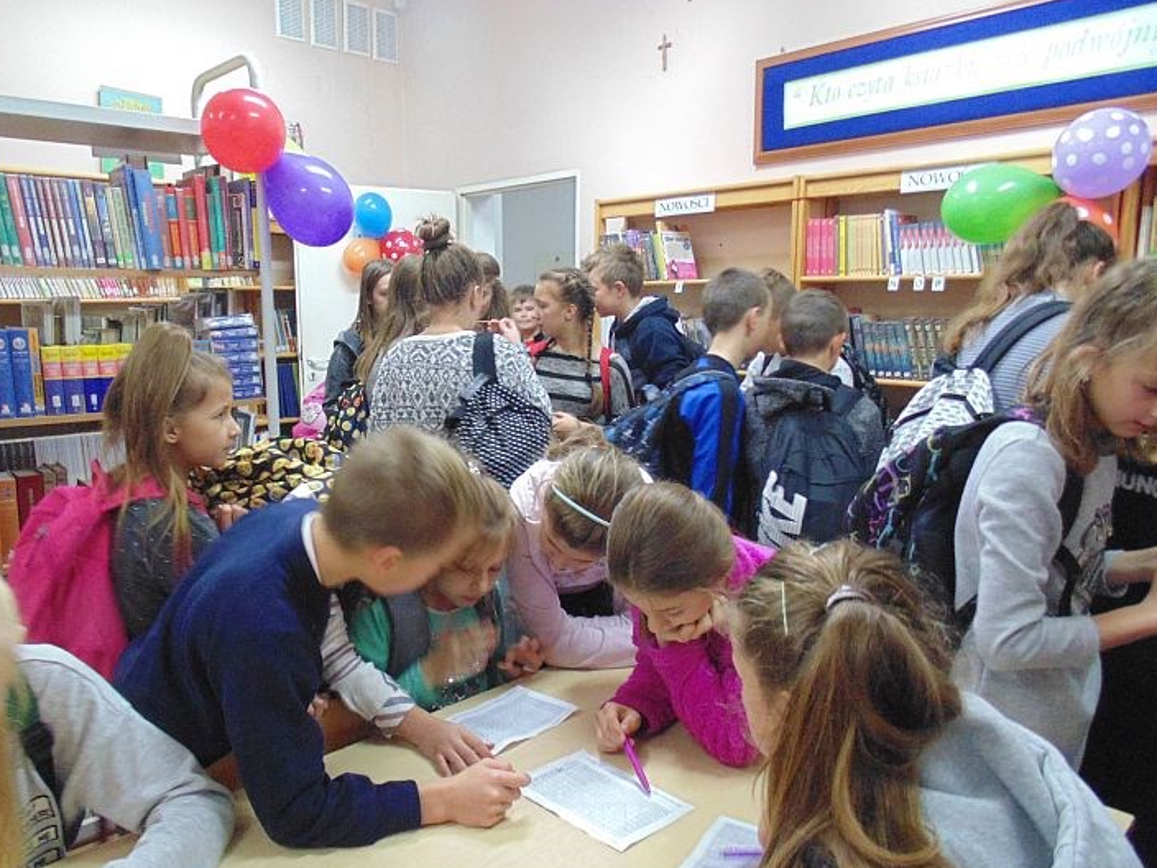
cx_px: 508
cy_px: 455
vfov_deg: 54.9
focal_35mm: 25
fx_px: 836
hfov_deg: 69.1
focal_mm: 4
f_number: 3.1
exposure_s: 1/20
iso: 400
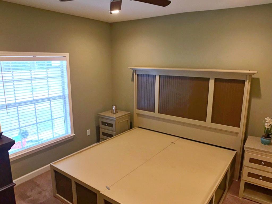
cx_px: 136
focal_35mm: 38
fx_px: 299
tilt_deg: -10.8
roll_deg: +0.0
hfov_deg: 49.0
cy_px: 102
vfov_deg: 37.7
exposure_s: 1/30
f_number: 1.8
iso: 64
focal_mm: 3.99
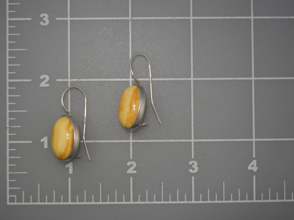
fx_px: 501
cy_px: 110
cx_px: 147
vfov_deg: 24.8
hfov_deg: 32.7
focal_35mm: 59
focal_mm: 10.6
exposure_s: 1/30
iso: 800
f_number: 8
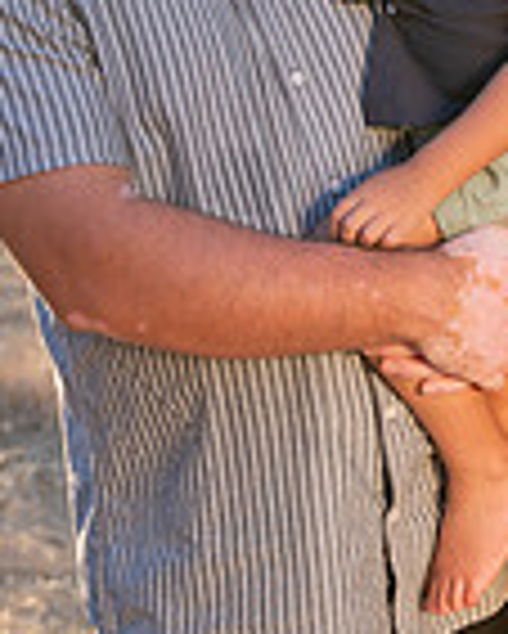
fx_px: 2028
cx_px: 423
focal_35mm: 108
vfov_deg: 17.3
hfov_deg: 14.2
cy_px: -18
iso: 200
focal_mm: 36
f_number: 2.8
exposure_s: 1/125
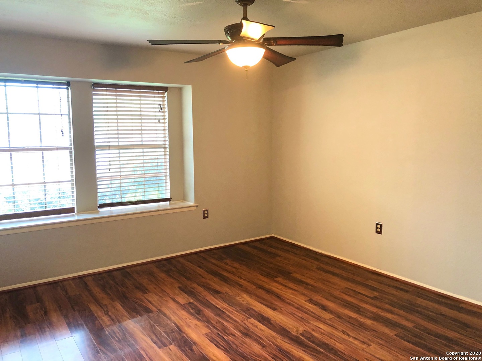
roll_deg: +1.0
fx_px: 390
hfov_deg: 63.4
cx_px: 241
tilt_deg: -5.7
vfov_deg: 49.7
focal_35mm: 28
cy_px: 180
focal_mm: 4
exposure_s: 1/17
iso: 40
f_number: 1.8
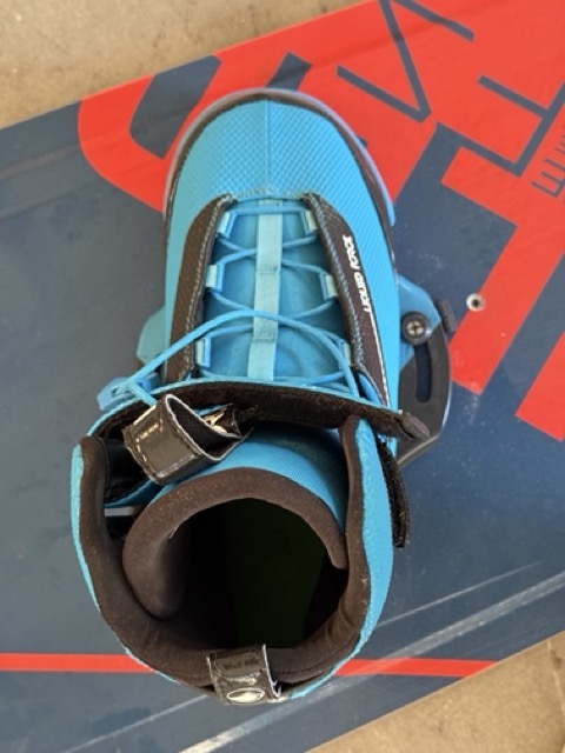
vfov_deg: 39.7
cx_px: 282
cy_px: 376
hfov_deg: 30.3
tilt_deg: -86.7
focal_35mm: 48
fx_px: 1045
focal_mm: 6.76
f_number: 1.78
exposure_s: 1/60
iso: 250
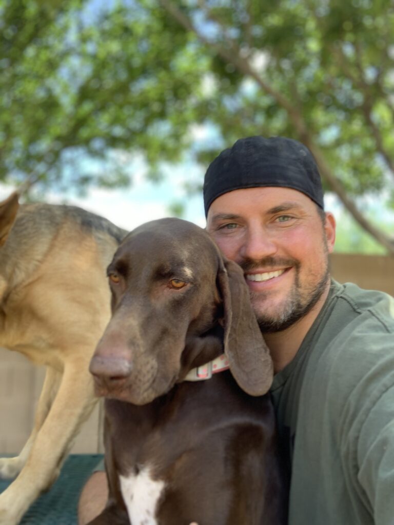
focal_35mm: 32
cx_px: 197
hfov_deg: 44.2
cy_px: 262
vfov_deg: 56.8
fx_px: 486
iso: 16
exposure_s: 1/125
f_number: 2.2
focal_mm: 2.87
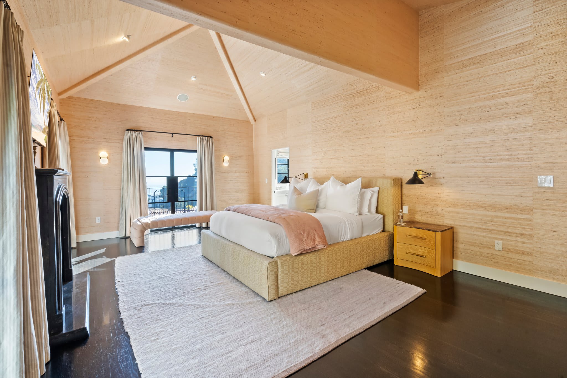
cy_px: 189
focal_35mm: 16
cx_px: 284
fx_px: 252
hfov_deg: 96.7
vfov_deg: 73.7
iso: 5000
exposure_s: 1/30
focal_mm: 16
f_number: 11
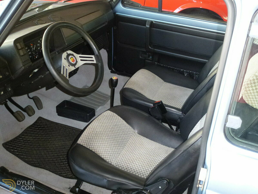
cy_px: 97
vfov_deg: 37.7
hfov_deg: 49.0
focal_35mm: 38
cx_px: 129
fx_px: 283
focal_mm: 6.8
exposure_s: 1/60
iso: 800
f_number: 3.8
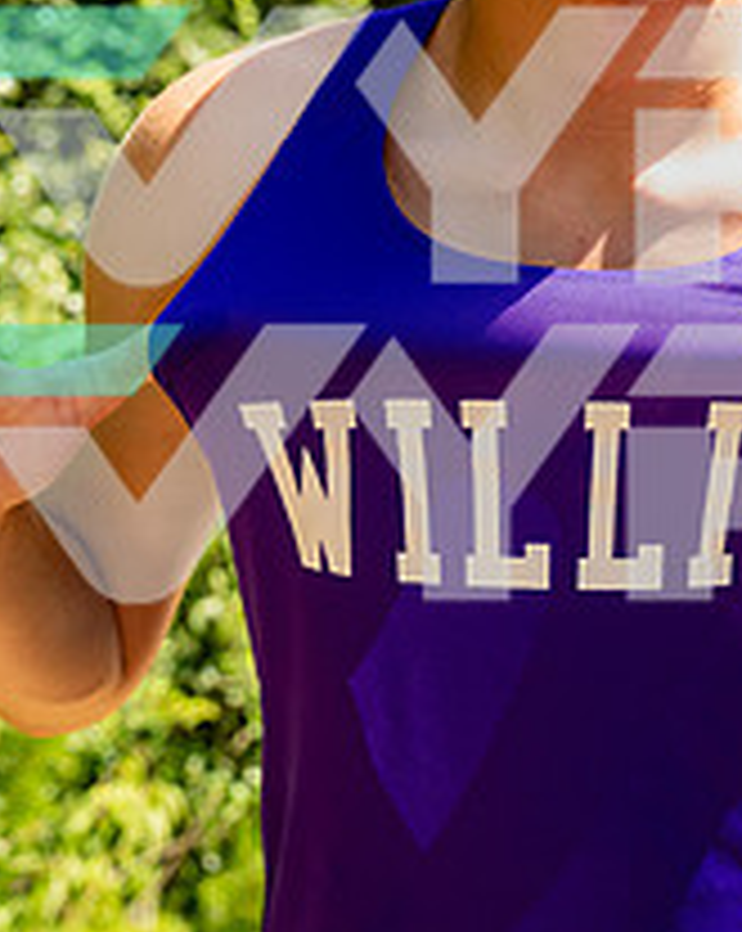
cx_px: 585
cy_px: 149
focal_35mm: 98
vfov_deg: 19.3
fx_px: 2696
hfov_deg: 15.6
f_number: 4.5
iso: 100
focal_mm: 48
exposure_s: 1/320
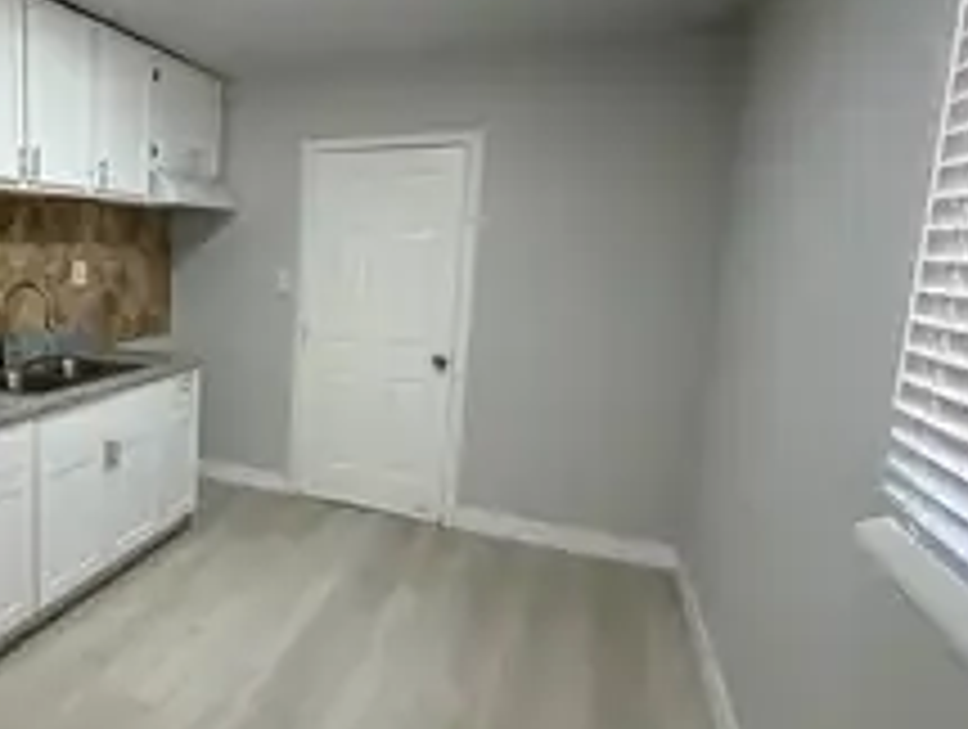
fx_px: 728
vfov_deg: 53.2
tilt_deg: -7.3
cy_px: 342
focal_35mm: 26
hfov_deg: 60.1
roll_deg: -0.5
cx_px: 153
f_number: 2.2
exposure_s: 1/120
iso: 200
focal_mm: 2.22
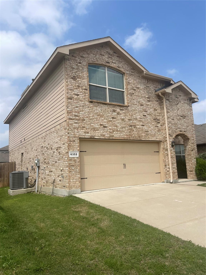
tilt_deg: +8.8
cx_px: 103
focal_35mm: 26
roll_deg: +3.2
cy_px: 138
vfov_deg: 67.3
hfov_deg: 53.1
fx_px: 206
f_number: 1.6
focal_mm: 4.2
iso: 32
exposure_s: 1/5051
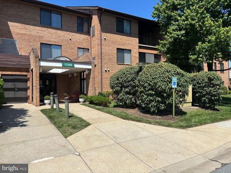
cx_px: 116
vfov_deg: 53.1
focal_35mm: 26
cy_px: 86
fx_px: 174
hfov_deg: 67.3
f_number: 1.6
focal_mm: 5.96
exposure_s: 1/3650
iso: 50
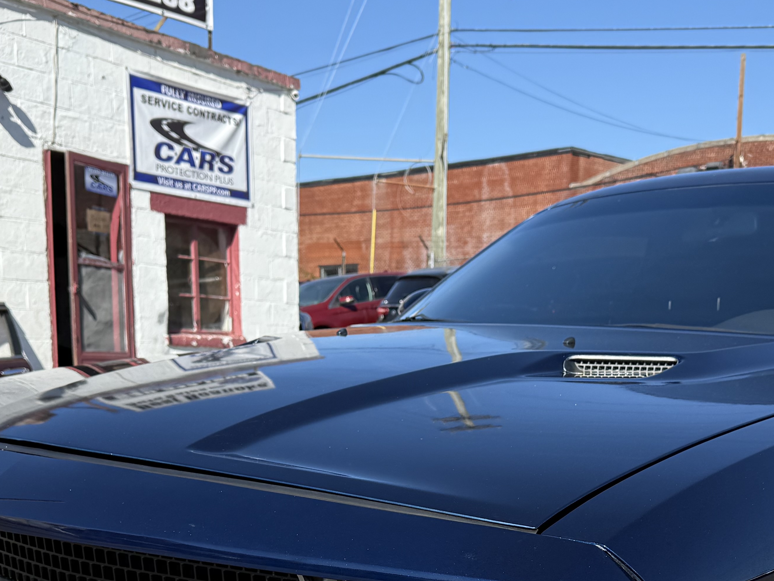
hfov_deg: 36.7
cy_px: 574
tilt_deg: -10.7
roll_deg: -0.4
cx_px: 465
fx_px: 1163
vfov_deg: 26.6
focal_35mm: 52
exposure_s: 1/2907
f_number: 1.78
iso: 80
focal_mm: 6.76
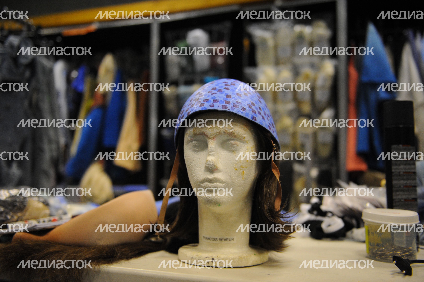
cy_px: 141
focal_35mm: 36
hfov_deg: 53.2
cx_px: 212
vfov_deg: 36.8
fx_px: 424
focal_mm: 36
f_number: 2.8
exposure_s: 1/160
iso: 2500
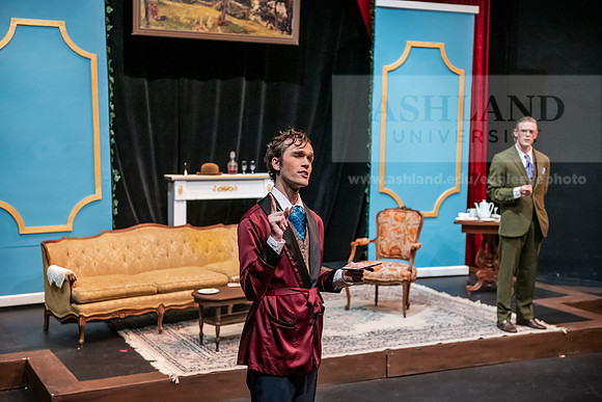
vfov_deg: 24.6
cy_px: 201
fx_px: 920
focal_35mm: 55
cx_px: 301
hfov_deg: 36.2
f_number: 3.2
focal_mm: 55
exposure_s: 1/200
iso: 3200
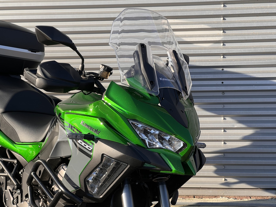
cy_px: 104
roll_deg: +2.4
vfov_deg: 19.1
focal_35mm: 77
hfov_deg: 25.3
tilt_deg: -9.0
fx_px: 614
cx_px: 138
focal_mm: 9
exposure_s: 1/186
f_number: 2.8
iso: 32
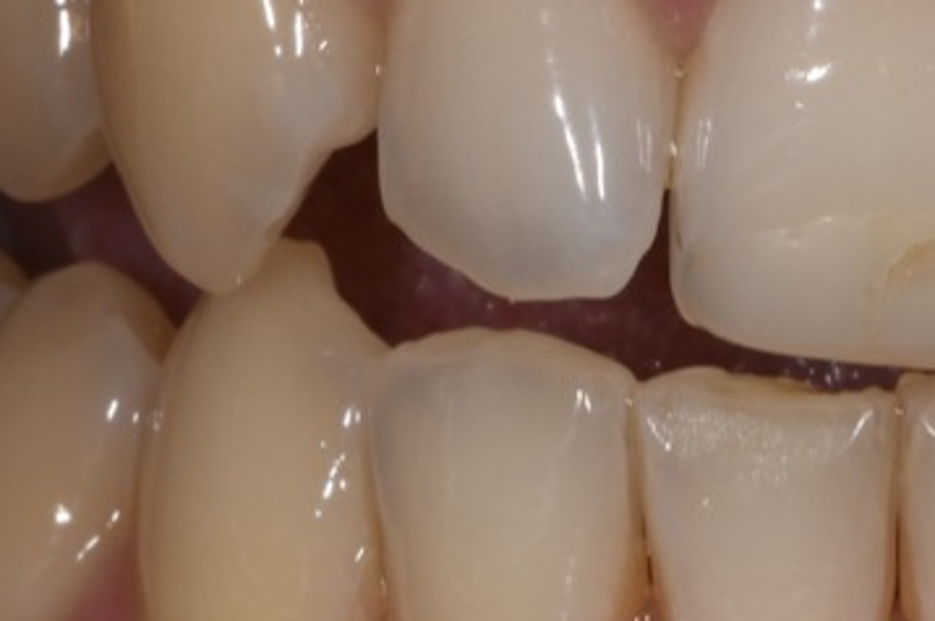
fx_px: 12896
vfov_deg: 2.8
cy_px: 445
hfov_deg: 4.1
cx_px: 1008
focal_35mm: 497
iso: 100
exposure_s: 1/80
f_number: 36
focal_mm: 85
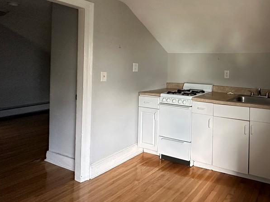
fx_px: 187
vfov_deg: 55.4
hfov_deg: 63.3
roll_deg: -1.1
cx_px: 228
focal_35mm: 24
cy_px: 64
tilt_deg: -0.4
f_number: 2.2
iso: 400
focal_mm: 2.22
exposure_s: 1/60
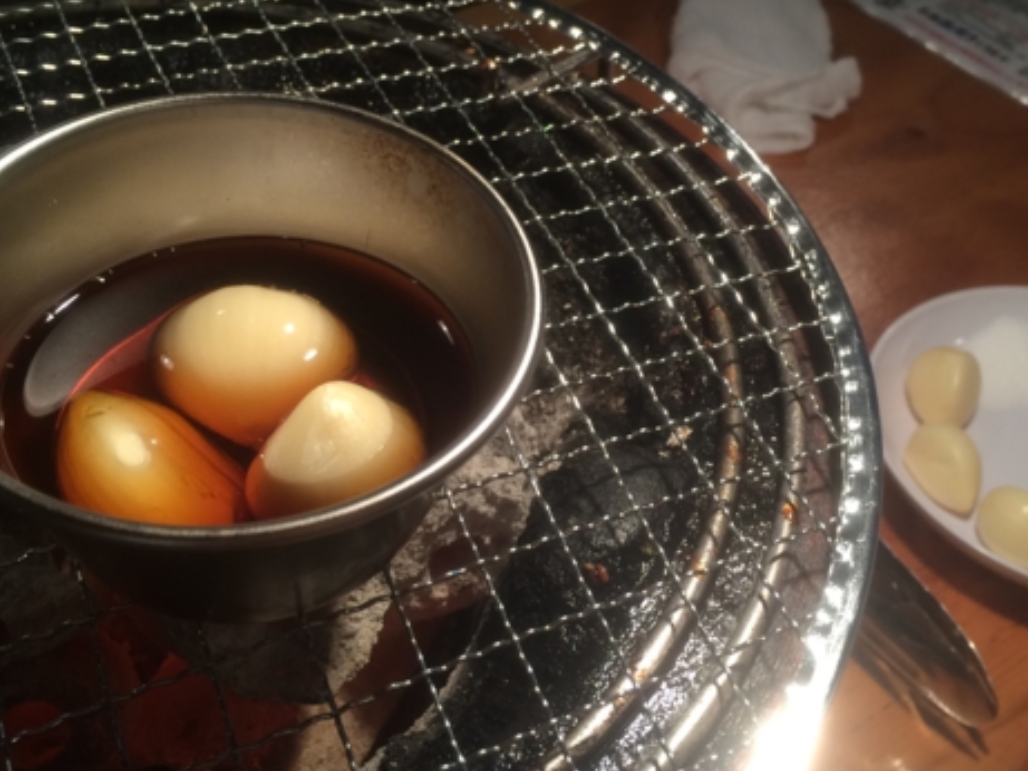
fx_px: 1307
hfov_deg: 42.9
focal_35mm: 44
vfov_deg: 32.9
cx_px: 549
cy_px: 344
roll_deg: -4.6
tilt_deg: -43.0
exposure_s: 1/33
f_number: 2.2
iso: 40
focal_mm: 4.15
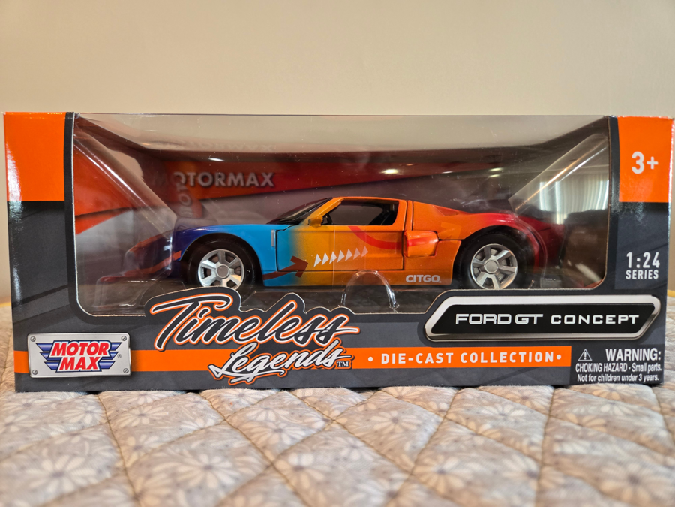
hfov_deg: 73.9
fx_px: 448
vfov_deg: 58.9
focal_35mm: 23
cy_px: 254
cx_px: 338
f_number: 1.8
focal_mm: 5.4
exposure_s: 1/120
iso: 400
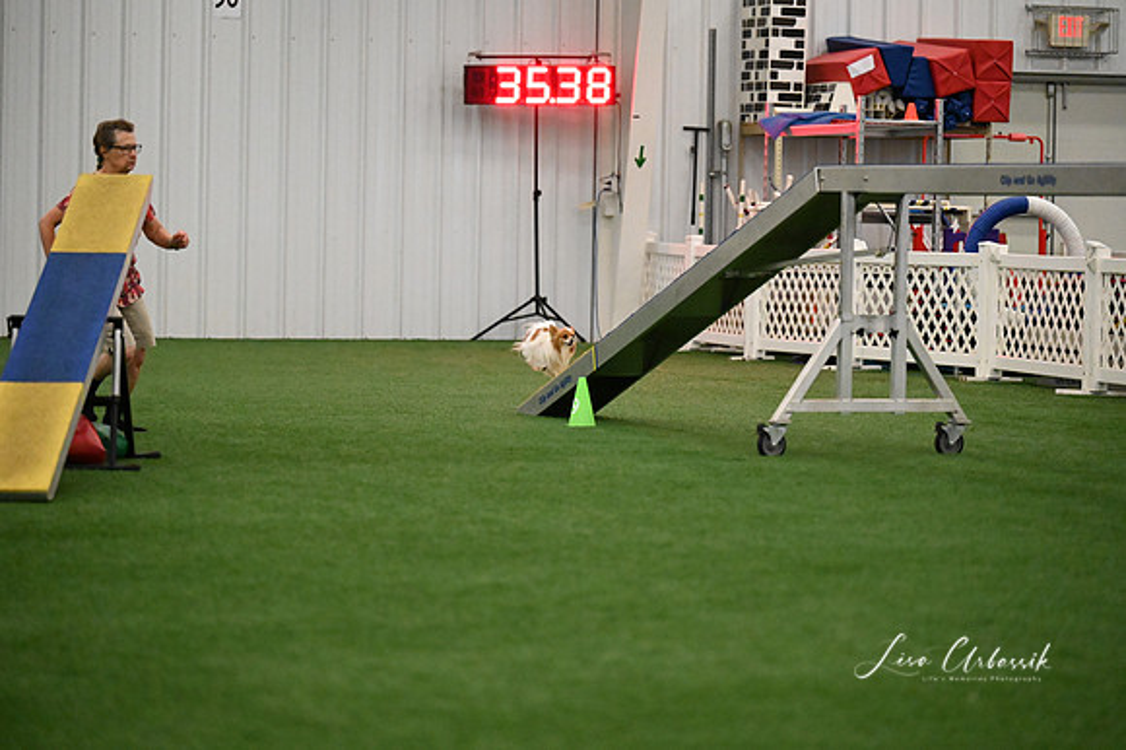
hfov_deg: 15.8
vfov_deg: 10.5
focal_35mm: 130
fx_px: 4064
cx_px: 563
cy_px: 375
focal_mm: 130
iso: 16000
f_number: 2.8
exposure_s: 1/1000
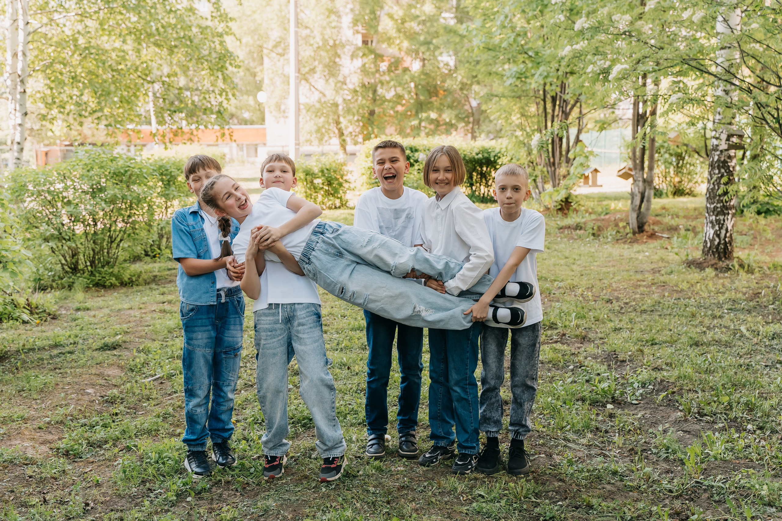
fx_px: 1086
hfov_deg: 39.6
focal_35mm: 50
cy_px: 260
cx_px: 391
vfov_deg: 27.0
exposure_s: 1/160
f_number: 5
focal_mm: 50
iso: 500
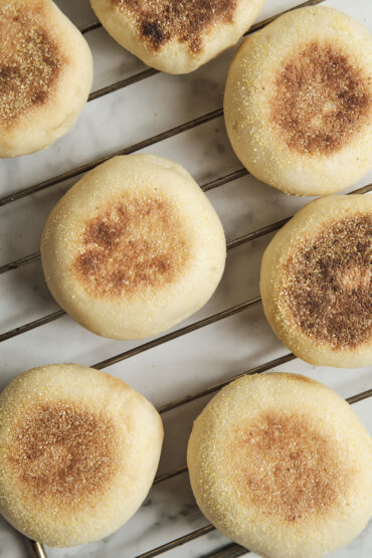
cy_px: 279
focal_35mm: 98
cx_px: 186
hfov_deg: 14.0
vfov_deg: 20.8
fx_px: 1519
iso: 200
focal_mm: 65.4
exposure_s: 1/80
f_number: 9
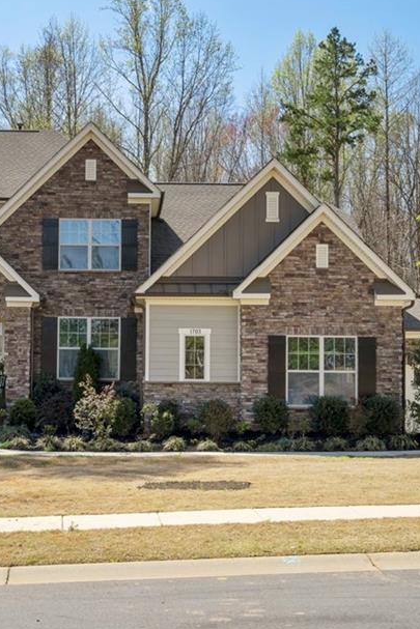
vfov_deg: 33.9
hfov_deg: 22.9
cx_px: 127
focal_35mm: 59
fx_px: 1032
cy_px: 322
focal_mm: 35
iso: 100
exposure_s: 1/500
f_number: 8
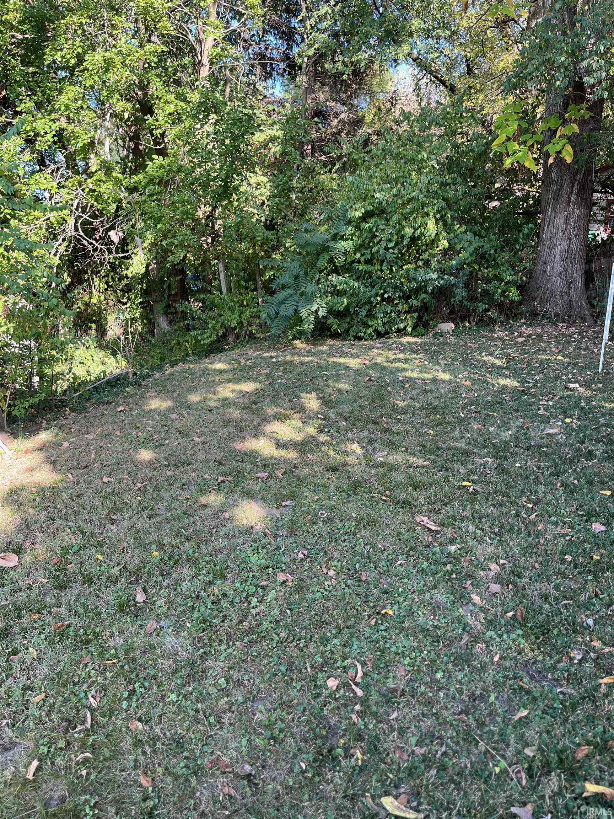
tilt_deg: -9.0
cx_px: 307
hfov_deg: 53.1
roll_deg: -1.8
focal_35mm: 26
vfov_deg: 67.3
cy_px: 410
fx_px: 615
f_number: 1.6
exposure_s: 1/154
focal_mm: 5.1
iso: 40
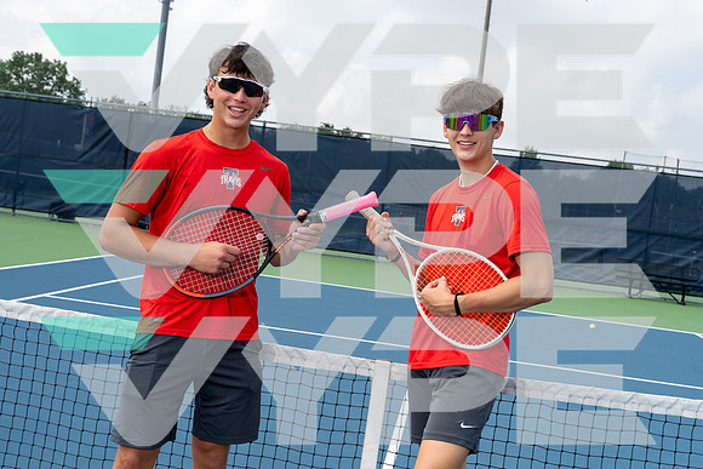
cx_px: 352
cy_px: 234
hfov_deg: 43.6
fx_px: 879
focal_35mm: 45
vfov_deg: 29.9
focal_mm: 45
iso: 100
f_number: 8
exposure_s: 1/250
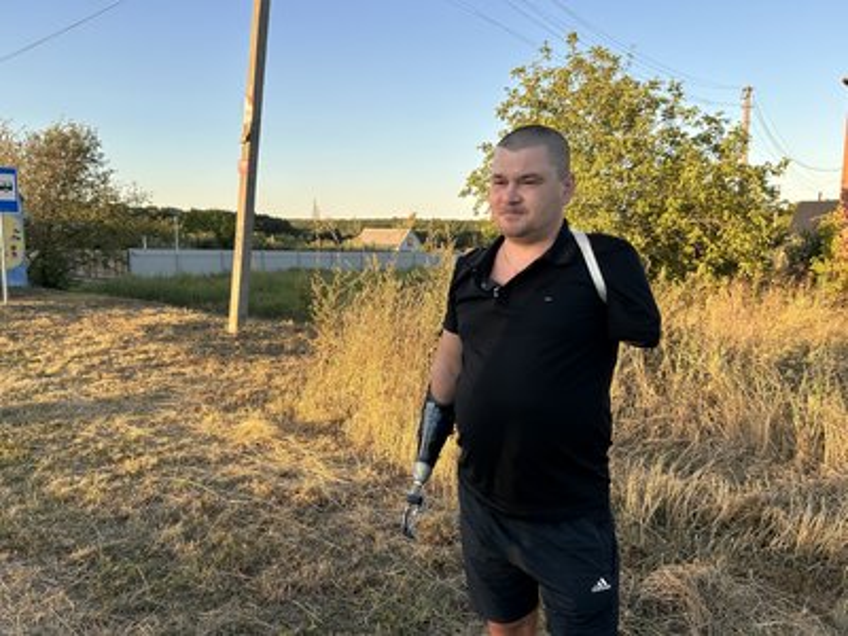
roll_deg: +0.2
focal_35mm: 26
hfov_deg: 67.3
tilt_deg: -8.4
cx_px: 424
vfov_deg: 53.1
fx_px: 637
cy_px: 318
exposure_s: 1/674
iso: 50
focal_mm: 5.7
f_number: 1.5
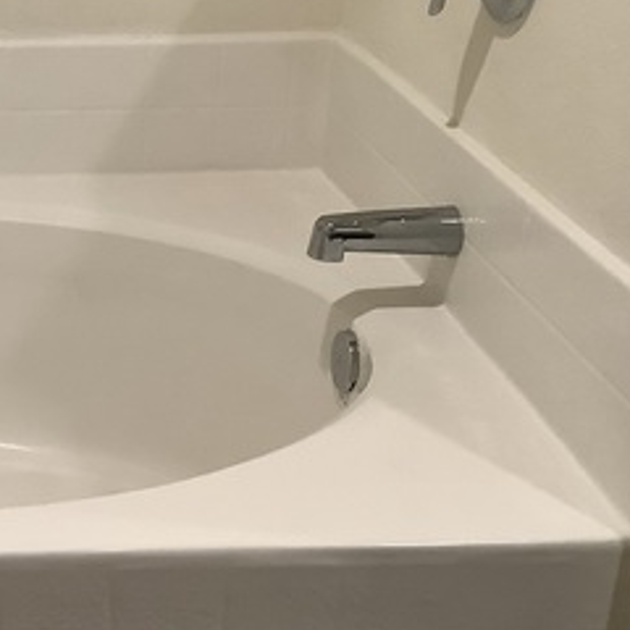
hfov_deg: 22.0
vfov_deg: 23.6
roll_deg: +1.1
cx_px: -108
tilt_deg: -24.4
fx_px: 1503
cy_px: 255
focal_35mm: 73
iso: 160
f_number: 2.4
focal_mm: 3.3
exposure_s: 1/60
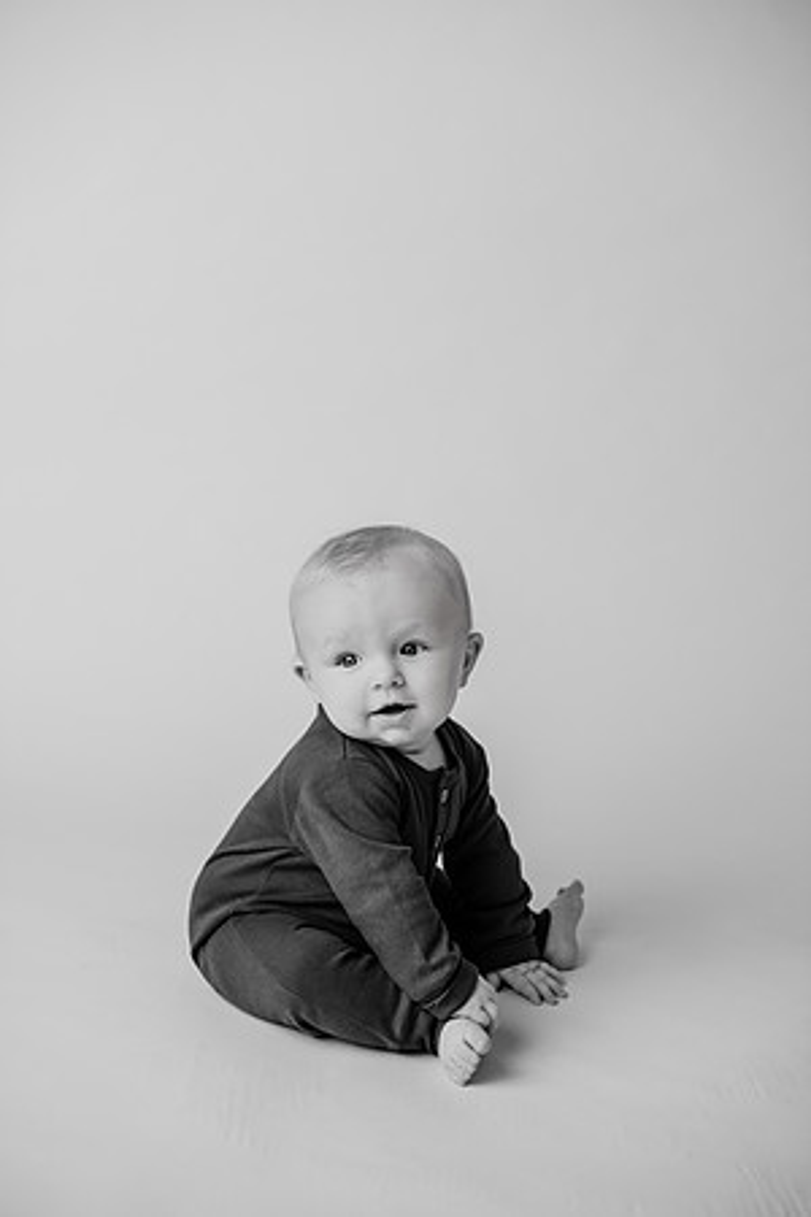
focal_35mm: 50
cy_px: 608
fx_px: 1689
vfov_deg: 39.6
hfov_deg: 27.0
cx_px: 406
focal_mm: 50
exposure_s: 1/160
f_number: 2.8
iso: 100
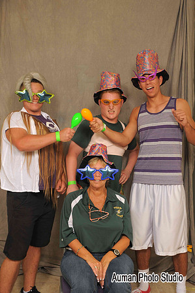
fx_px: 379
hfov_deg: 28.9
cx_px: 98
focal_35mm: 46
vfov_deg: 42.4
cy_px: 146
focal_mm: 31
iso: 200
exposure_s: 1/125
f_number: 6.3
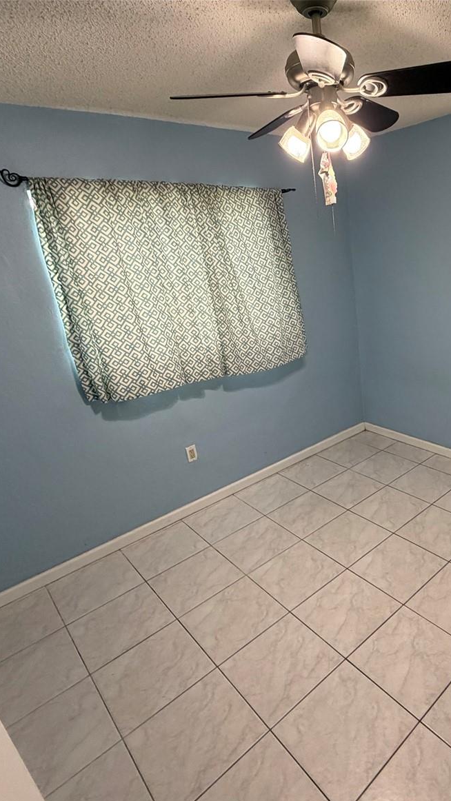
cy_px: 413
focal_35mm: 21
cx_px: 361
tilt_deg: -22.1
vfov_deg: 83.8
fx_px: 446
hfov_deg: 50.4
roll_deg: +4.5
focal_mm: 2.22
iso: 320
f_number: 2.2
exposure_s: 1/60
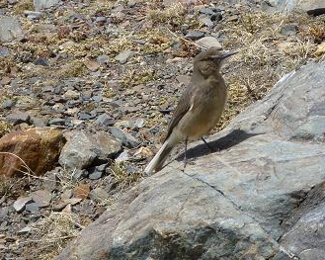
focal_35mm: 345
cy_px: 125
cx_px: 199
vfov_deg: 4.5
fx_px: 3317
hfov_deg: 5.6
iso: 80
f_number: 5.9
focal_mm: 26
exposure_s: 1/320
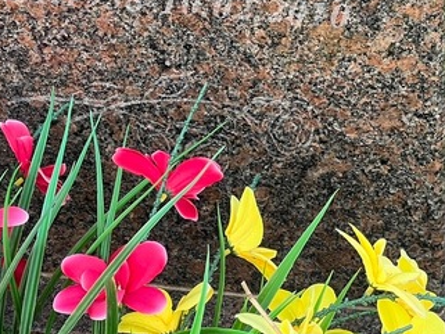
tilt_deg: -36.4
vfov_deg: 7.7
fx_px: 2469
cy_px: -40
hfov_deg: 10.3
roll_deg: +4.5
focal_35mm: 192
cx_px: 184
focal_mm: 9
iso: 40
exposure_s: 1/99
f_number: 2.8
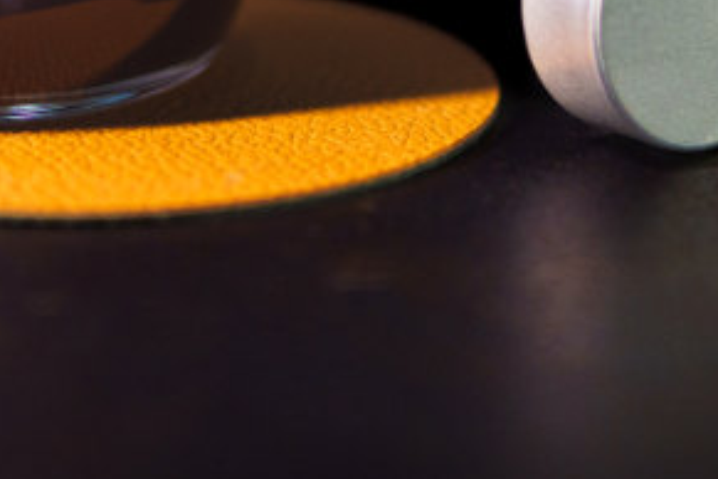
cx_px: 27
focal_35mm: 258
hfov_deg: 7.9
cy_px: -741
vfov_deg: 5.1
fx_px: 5145
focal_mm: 50
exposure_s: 1/250
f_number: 1.4
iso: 1000
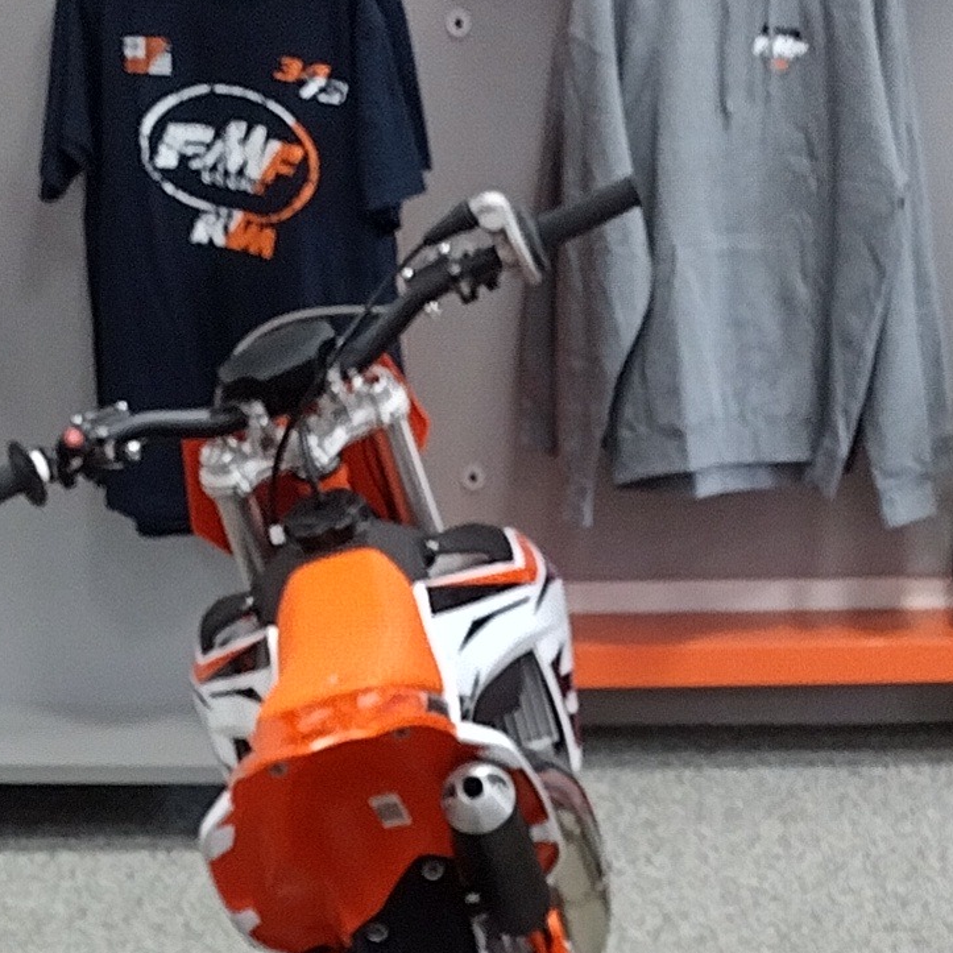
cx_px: 705
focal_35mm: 132
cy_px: 1801
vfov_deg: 12.0
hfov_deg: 13.2
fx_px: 4111
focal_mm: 4.71
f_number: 1.7
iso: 236
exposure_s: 1/40
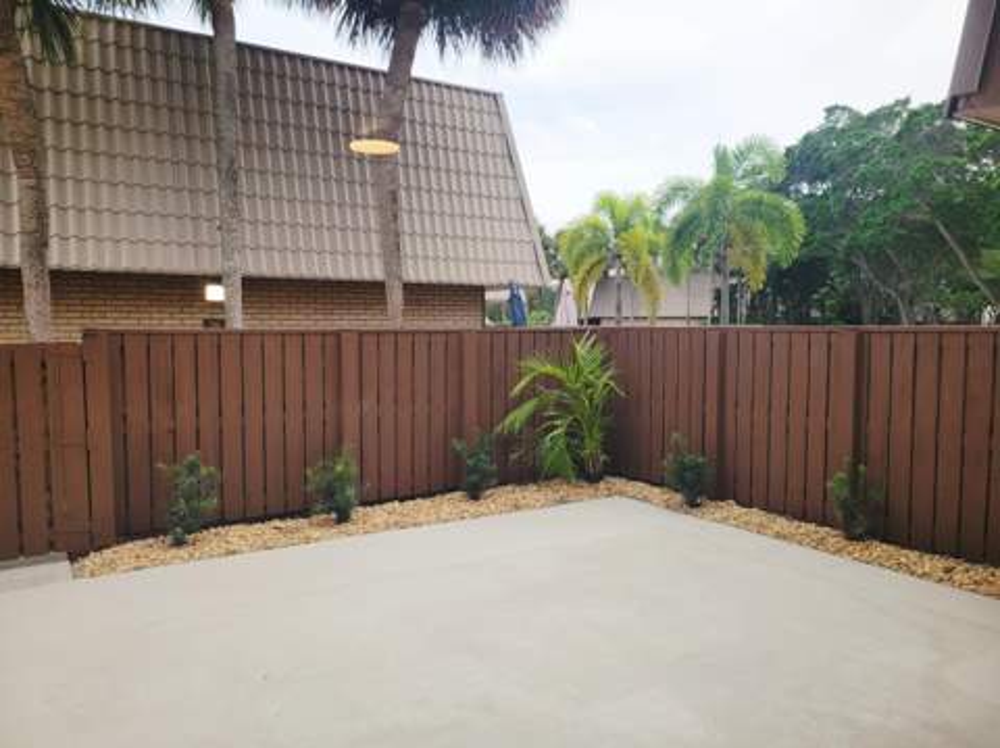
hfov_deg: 67.4
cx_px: 500
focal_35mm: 26
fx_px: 750
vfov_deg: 53.0
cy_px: 374
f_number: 1.8
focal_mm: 5.4
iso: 40
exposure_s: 1/476
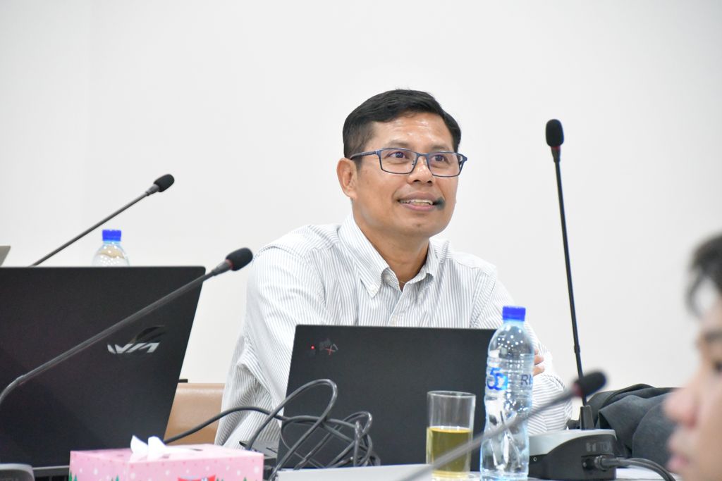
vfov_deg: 6.5
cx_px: 361
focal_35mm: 210
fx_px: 4212
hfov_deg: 9.8
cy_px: 240
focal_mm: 140
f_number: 6
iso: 12800
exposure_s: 1/160
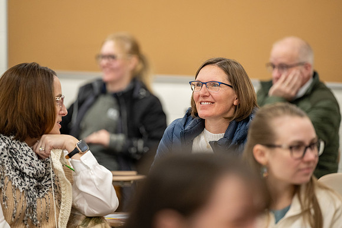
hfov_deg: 10.3
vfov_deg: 6.9
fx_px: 1900
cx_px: 171
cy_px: 114
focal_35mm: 200
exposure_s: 1/400
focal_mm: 200
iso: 1600
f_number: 2.8
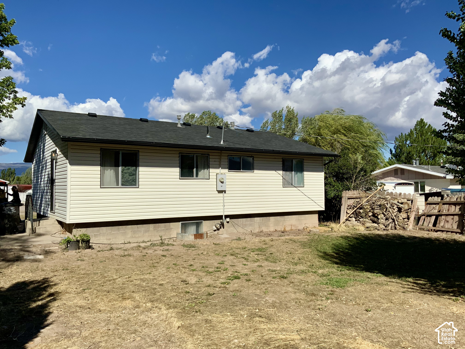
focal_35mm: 29
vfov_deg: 48.2
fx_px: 390
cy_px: 174
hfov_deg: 61.7
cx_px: 232
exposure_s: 1/3788
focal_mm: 3
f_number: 1.8
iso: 16
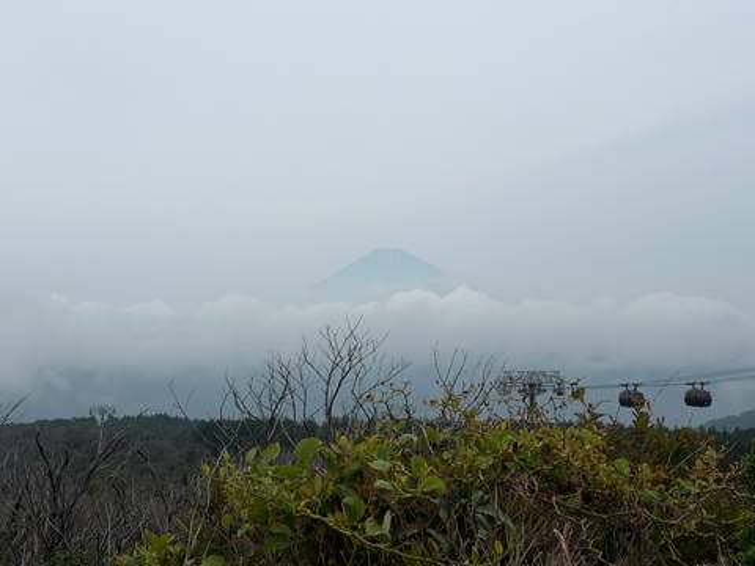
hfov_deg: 39.7
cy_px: 283
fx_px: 1047
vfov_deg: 30.3
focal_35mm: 48
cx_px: 378
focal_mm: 6.76
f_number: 1.78
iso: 64
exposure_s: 1/5208
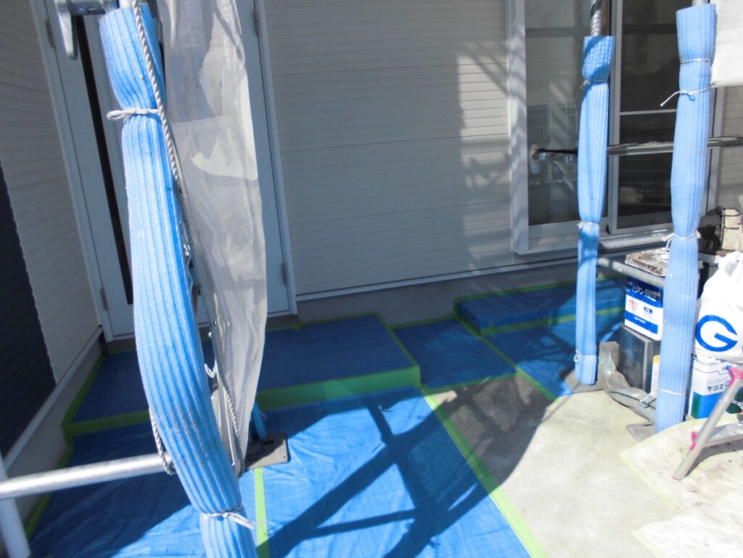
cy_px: 279
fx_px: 558
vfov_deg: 53.1
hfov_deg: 67.3
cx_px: 372
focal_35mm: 26
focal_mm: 4.6
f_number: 3.5
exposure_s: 1/500
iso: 100
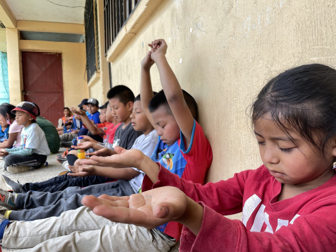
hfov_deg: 67.3
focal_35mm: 26
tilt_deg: -4.6
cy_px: 126
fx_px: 252
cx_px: 168
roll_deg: +1.4
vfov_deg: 53.1
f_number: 1.6
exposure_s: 1/157
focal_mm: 4.2
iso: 32
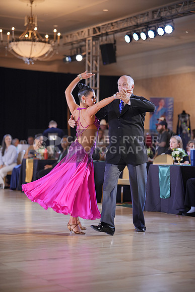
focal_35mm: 78
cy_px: 146
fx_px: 633
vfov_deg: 26.0
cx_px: 98
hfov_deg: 17.5
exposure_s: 1/500
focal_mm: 78
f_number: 2
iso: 1000
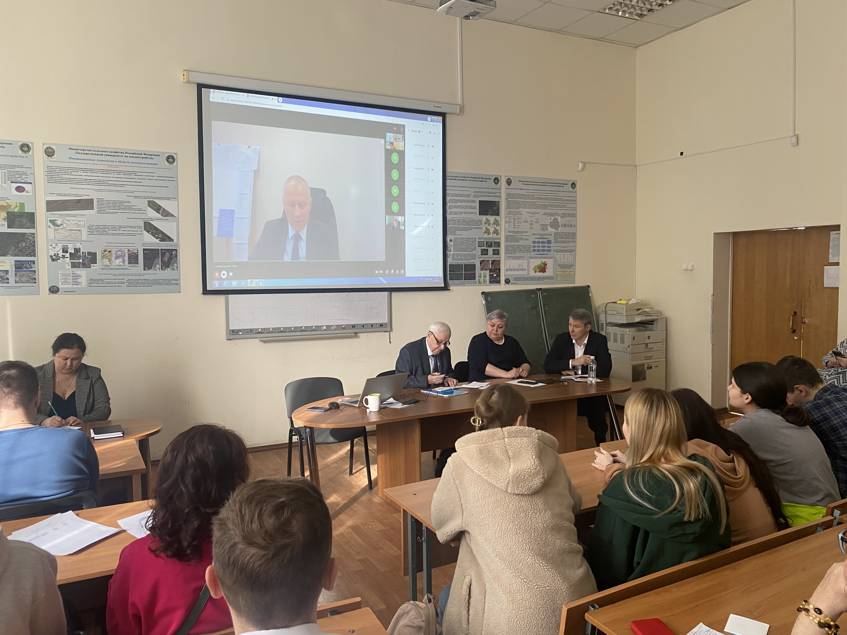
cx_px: 424
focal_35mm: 26
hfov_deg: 67.3
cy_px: 318
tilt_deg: -4.4
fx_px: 636
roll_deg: +0.5
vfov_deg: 53.1
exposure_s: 1/60
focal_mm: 4.25
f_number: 1.8
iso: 160
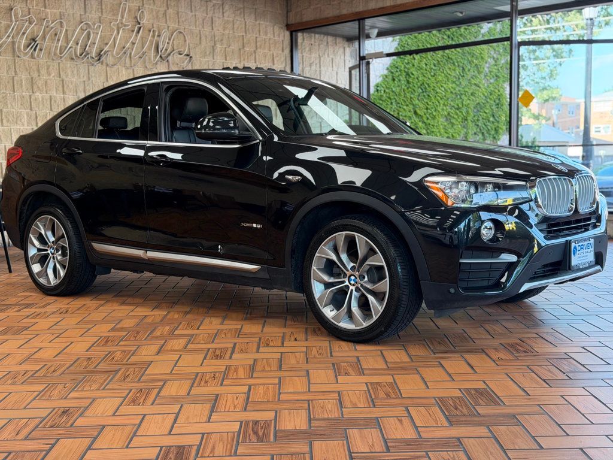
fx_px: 850
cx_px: 306
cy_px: 230
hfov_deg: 39.7
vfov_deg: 30.3
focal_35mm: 48
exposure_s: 1/193
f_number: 1.78
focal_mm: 6.76
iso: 160
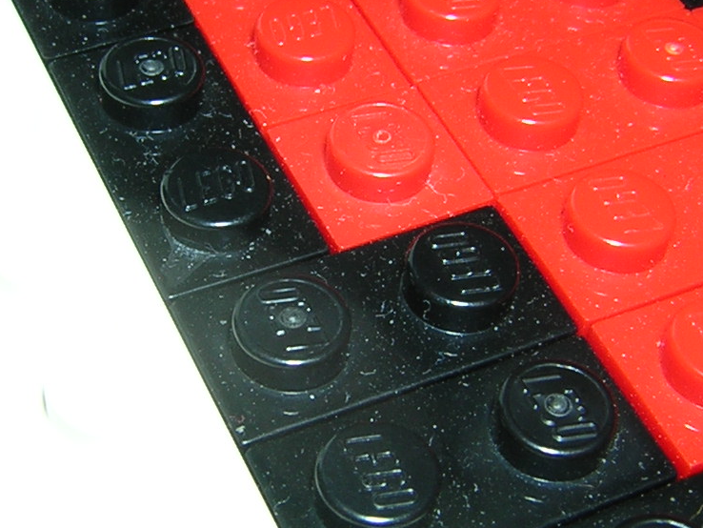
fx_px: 1585
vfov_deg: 18.9
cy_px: 238
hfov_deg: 25.0
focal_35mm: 78
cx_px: 331
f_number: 5.2
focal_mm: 4.7
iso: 100
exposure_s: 1/60.1
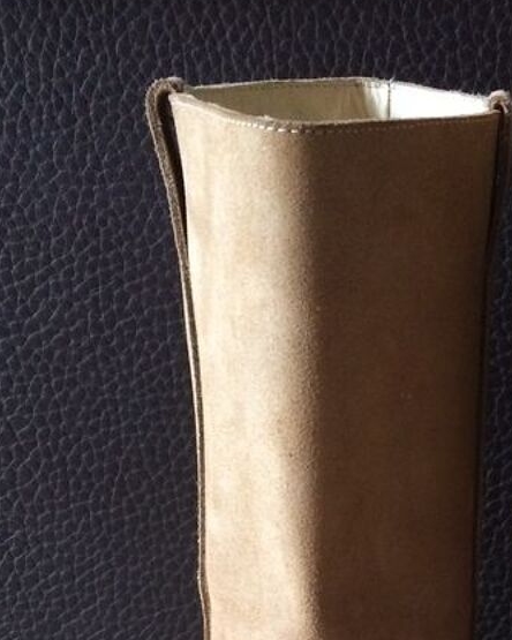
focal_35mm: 68
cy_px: 698
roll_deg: +0.3
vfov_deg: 25.9
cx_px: 496
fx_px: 1288
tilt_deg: -27.4
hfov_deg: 21.8
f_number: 2.2
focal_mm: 4.15
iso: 250
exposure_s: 1/33
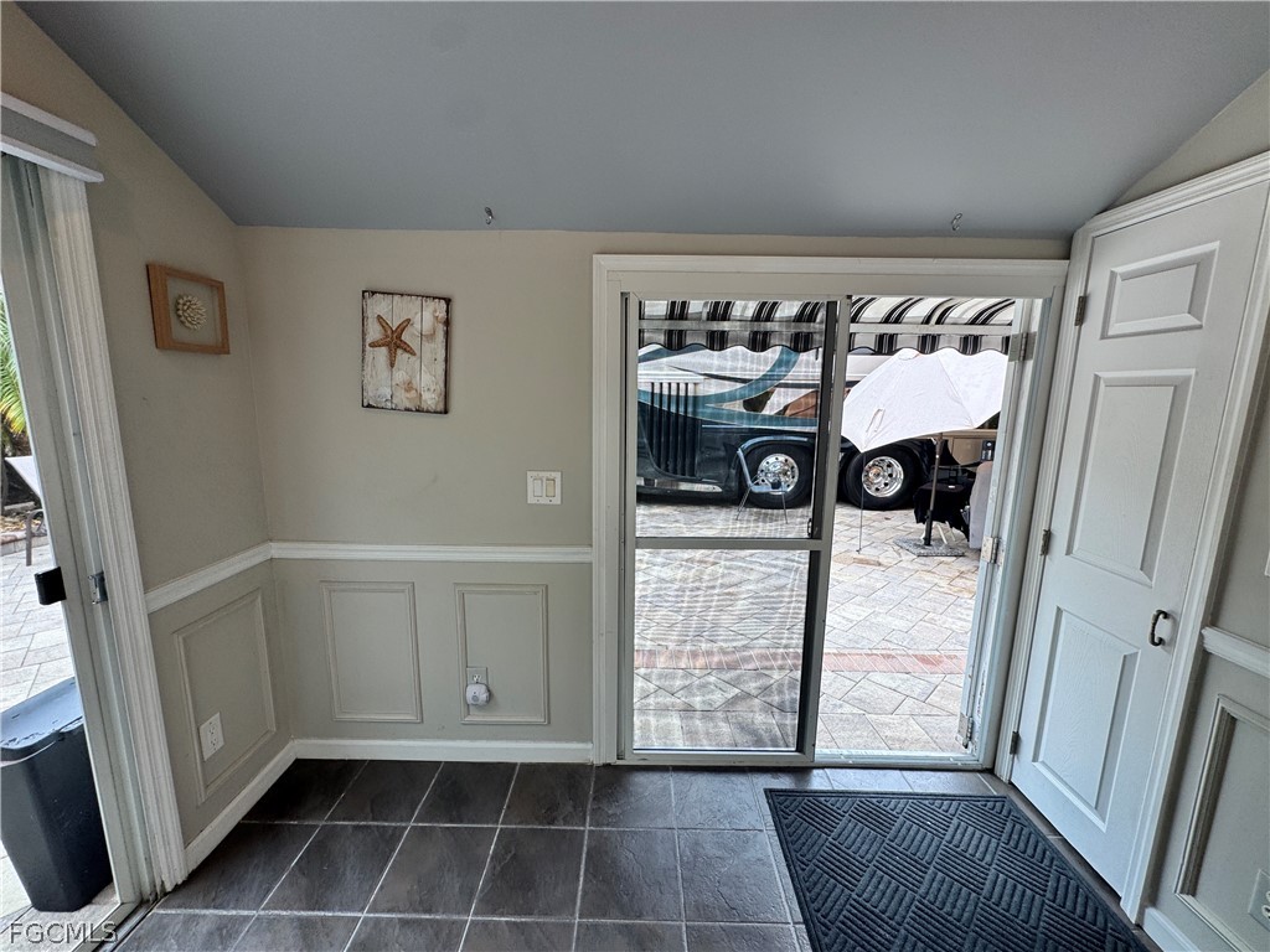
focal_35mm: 14
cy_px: 476
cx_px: 635
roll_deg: -1.4
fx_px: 514
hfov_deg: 102.1
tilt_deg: -9.4
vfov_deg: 85.7
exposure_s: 1/143
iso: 40
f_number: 2.2
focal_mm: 2.22
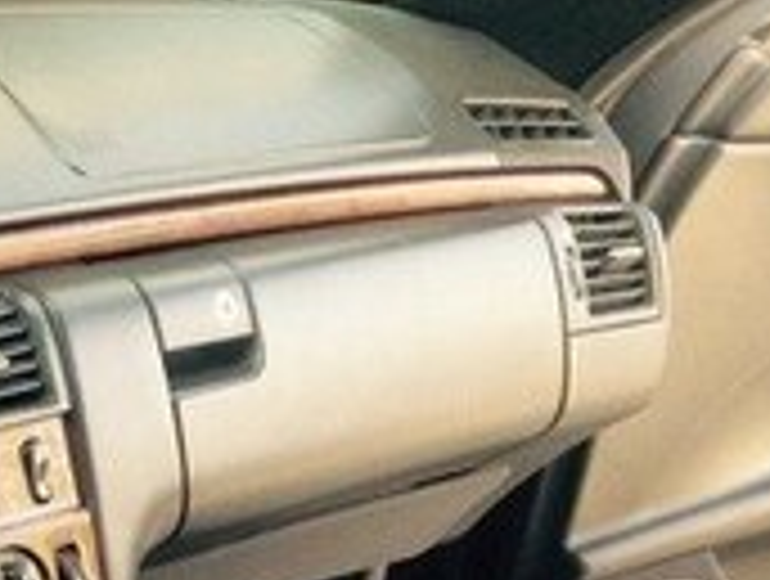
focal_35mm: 127
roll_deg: -6.5
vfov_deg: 11.2
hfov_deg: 14.7
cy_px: 888
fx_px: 2831
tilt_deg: -25.7
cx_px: -266
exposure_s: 1/40
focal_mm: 4.12
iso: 64
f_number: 2.4
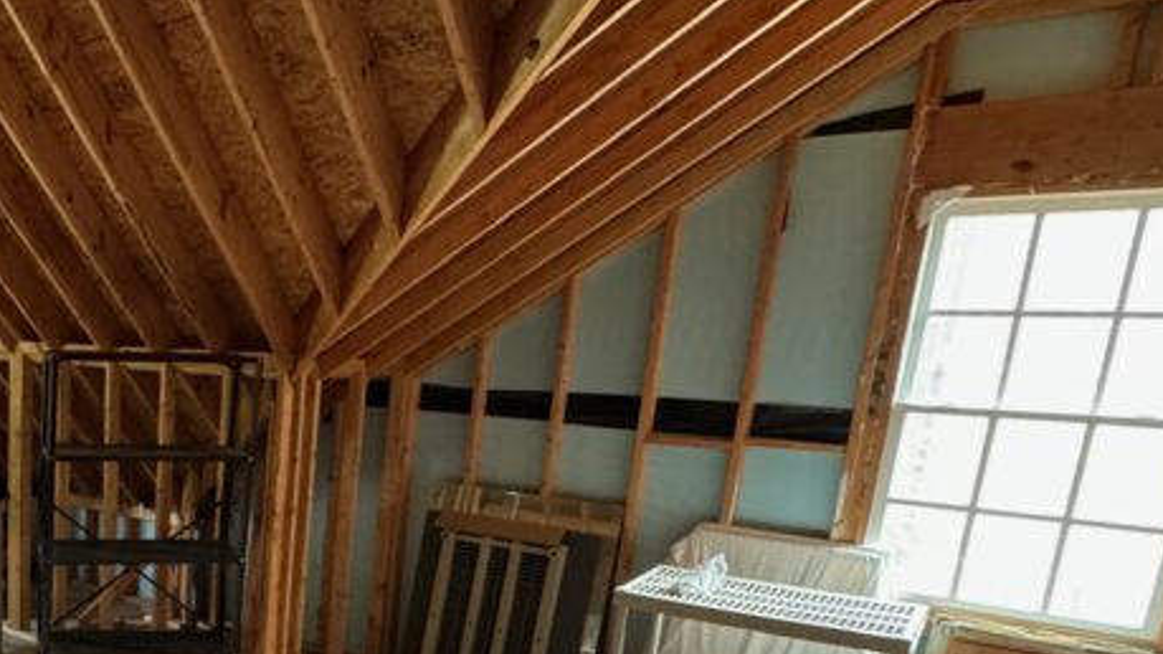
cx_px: 96
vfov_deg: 33.0
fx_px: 1048
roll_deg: -1.3
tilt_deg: -14.0
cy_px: 580
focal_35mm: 34
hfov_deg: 50.7
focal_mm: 2.22
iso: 800
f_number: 2.2
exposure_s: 1/60
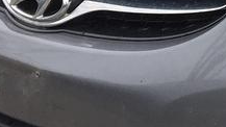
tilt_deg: -16.9
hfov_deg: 10.3
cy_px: -88
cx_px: 506
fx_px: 1114
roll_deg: -0.5
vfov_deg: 6.4
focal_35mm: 186
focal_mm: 4.15
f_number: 2.2
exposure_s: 1/565
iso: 32
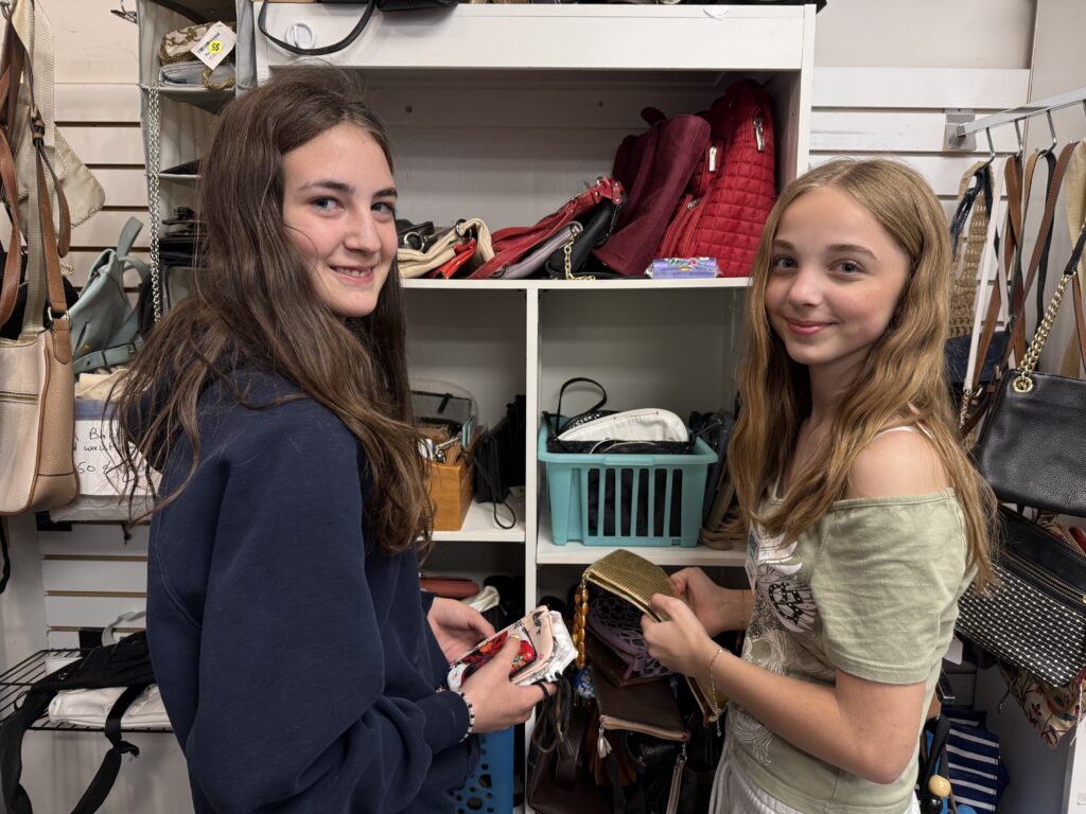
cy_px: 407
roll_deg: -0.7
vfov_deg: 56.8
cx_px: 543
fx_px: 753
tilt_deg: -8.4
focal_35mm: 24
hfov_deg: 71.6
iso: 160
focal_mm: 6.76
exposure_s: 1/60
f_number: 1.78
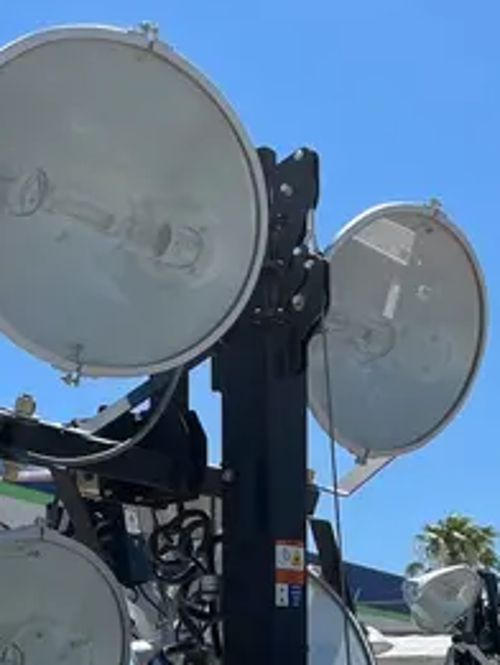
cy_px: 791
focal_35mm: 73
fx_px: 1405
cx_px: 64
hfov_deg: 19.9
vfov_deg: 24.3
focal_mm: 4.2
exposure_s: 1/4000
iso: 50
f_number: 1.6
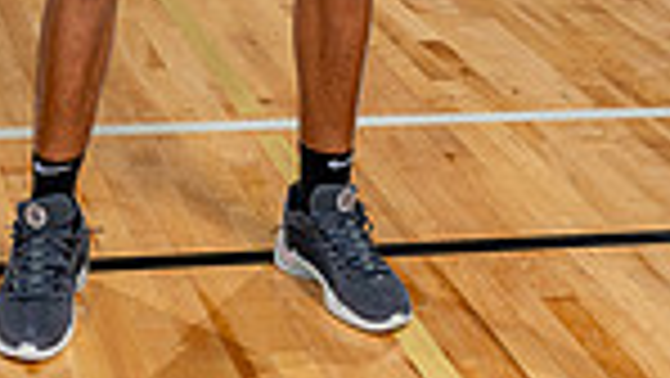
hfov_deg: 17.8
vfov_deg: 9.1
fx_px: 2133
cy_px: -513
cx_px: 270
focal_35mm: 120
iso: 200
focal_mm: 38
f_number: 5.6
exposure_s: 1/250
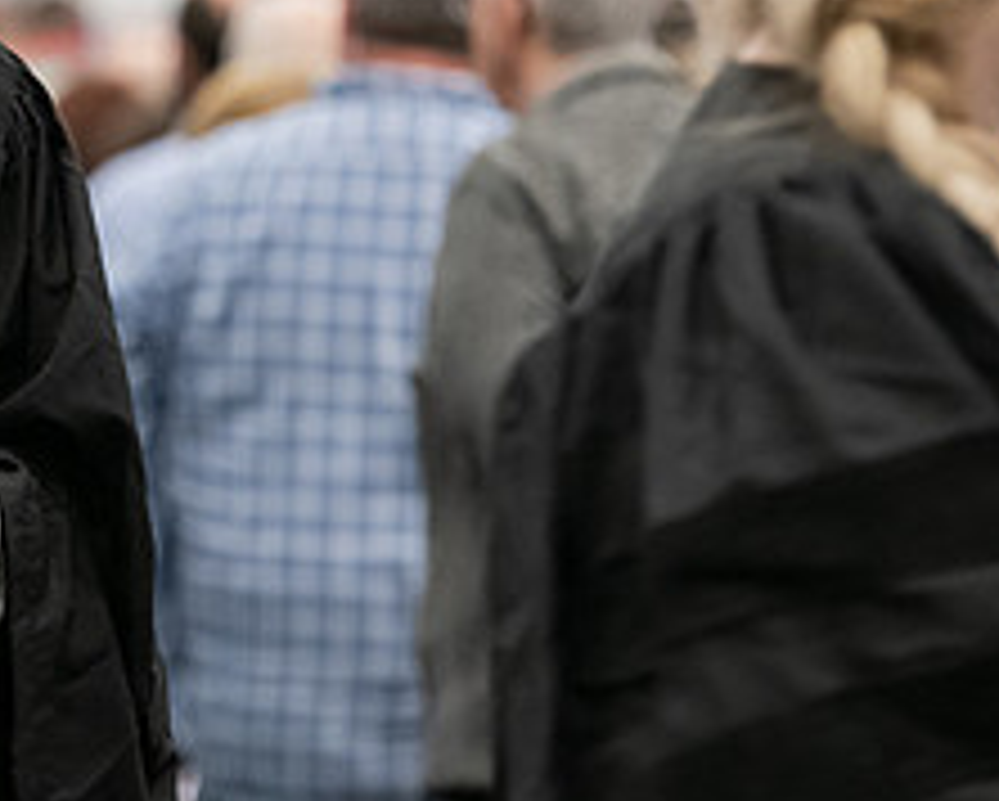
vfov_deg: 4.4
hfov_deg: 5.4
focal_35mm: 355
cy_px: 61
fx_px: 10505
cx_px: -153
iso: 3200
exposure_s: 1/200
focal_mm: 145
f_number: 3.2
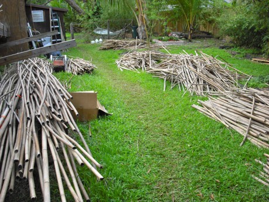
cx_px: 134
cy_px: 101
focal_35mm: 38
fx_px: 295
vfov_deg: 37.7
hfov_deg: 49.0
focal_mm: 6.2
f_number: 2.8
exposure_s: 1/250
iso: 100
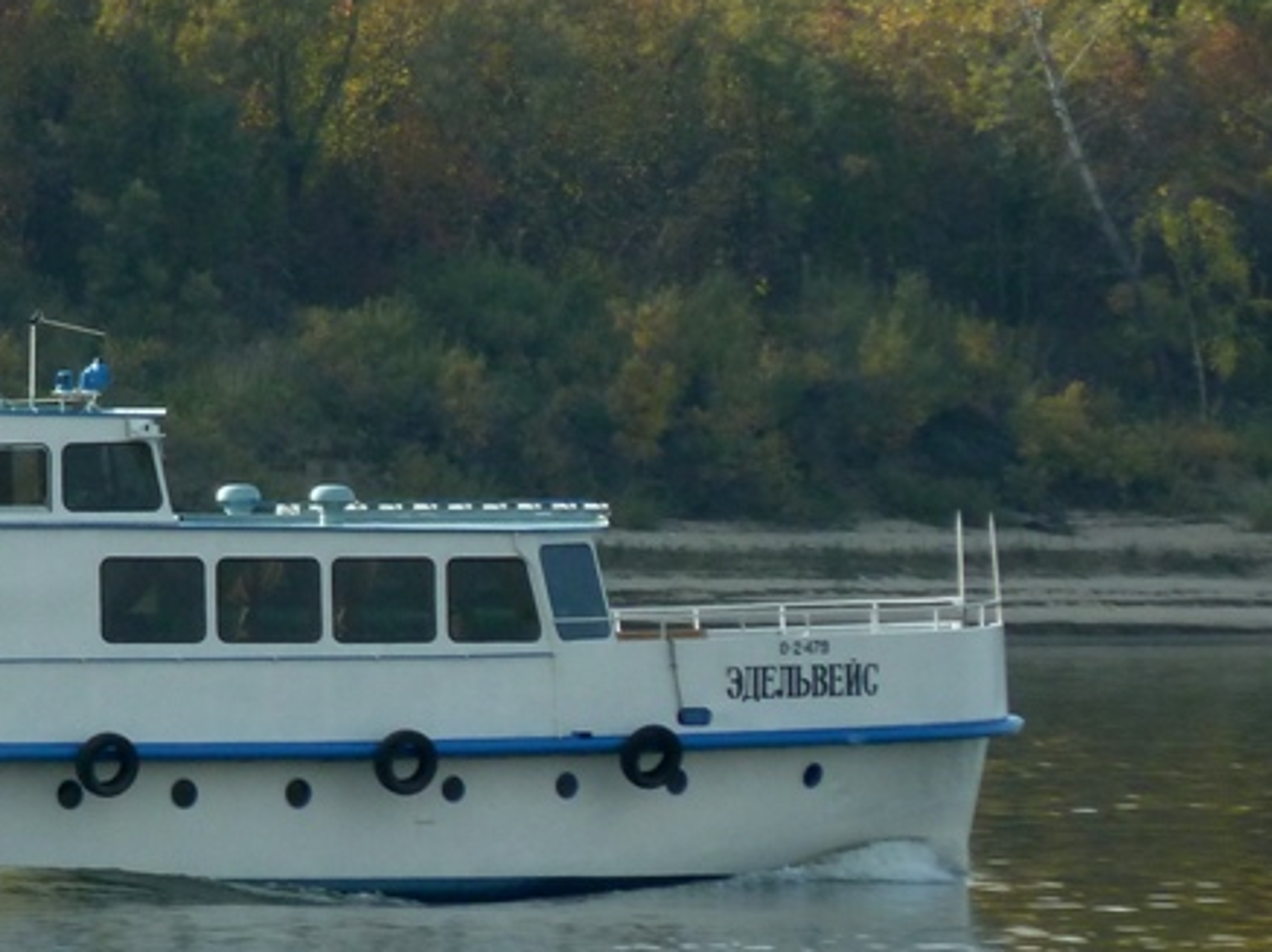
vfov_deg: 2.3
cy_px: 550
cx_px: 49
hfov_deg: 3.0
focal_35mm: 652
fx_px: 23939
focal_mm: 45.7
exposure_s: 1/500
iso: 160
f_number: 4.8
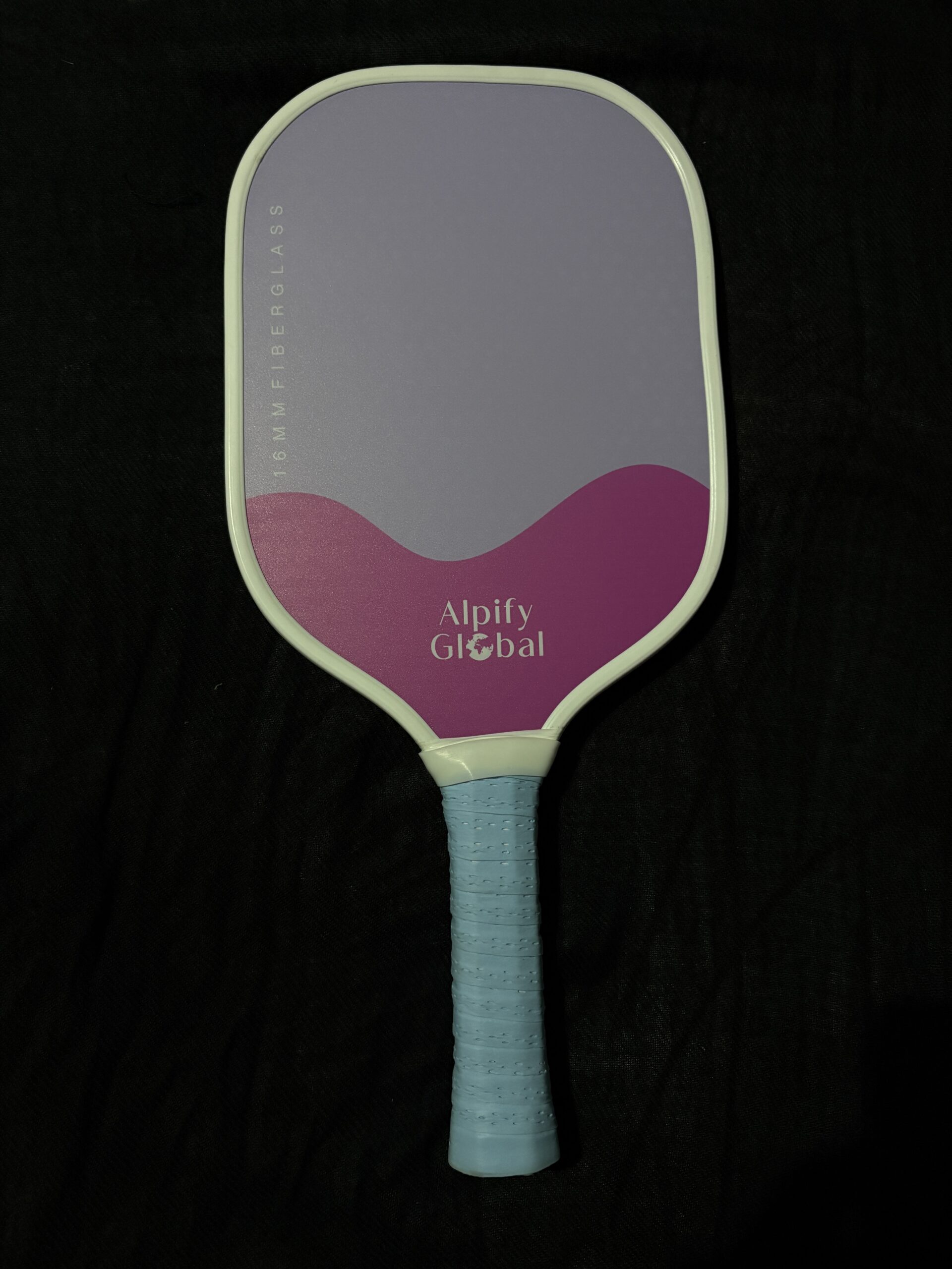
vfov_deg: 67.3
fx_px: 953
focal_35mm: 26
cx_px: 476
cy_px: 634
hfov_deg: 53.1
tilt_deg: -84.6
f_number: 1.6
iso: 500
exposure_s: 1/50
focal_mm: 5.96
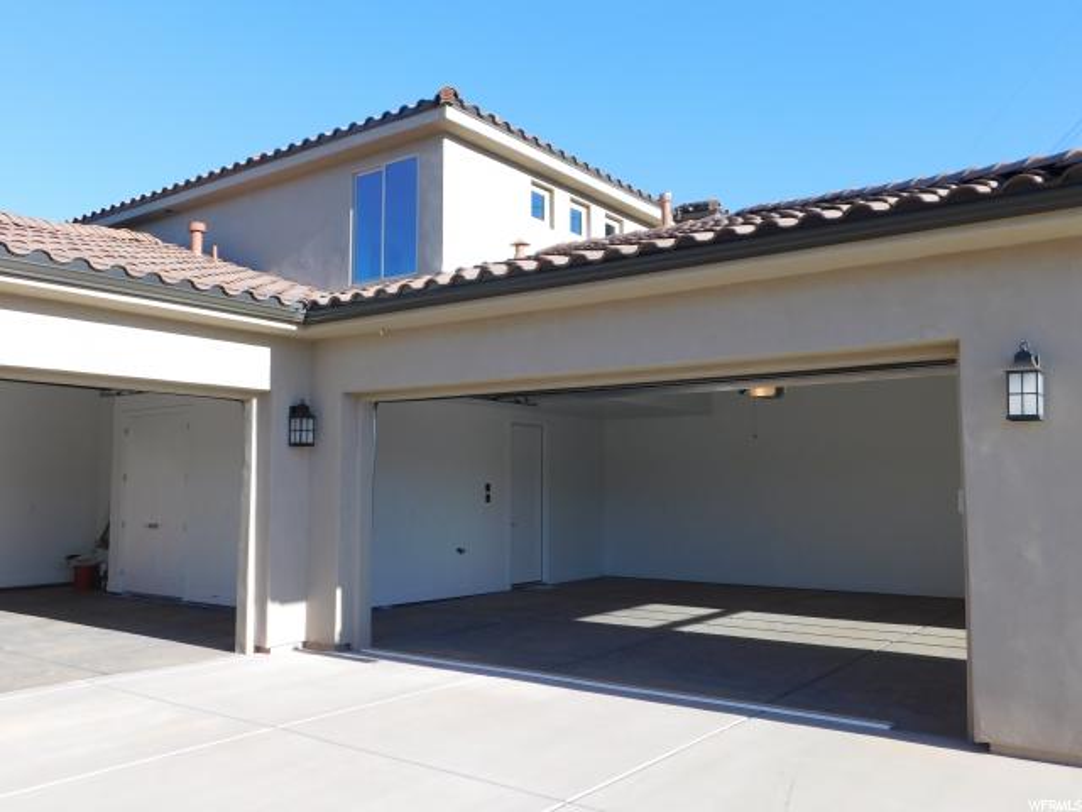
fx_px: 938
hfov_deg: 60.0
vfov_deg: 46.8
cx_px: 541
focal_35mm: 30
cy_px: 406
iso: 125
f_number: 3.2
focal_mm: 5.3
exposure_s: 1/640
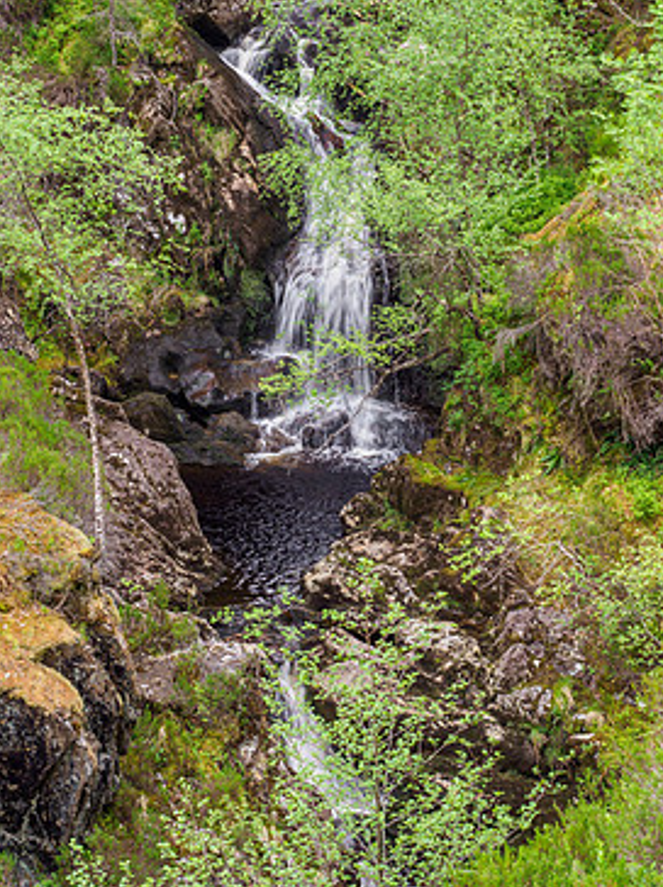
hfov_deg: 14.9
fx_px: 2534
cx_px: 306
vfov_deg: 19.8
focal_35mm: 99
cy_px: 378
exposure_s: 1/15
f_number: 5.6
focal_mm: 40
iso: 200
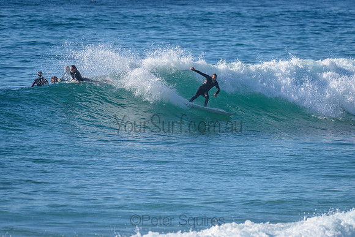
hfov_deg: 3.4
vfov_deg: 2.2
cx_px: 191
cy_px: 111
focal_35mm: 613
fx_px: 6044
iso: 200
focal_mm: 500
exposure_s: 1/2000
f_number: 5.6
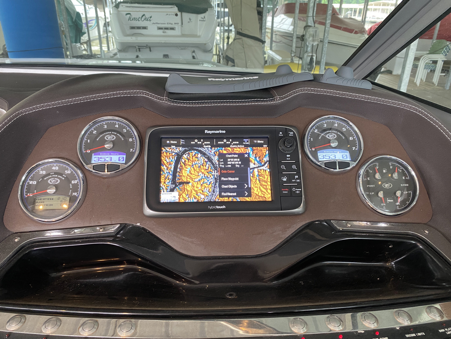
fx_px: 339
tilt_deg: -24.0
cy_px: 170
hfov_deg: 67.3
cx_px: 226
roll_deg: -0.9
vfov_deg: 53.1
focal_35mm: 26
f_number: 1.8
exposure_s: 1/60
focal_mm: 4.25
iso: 200
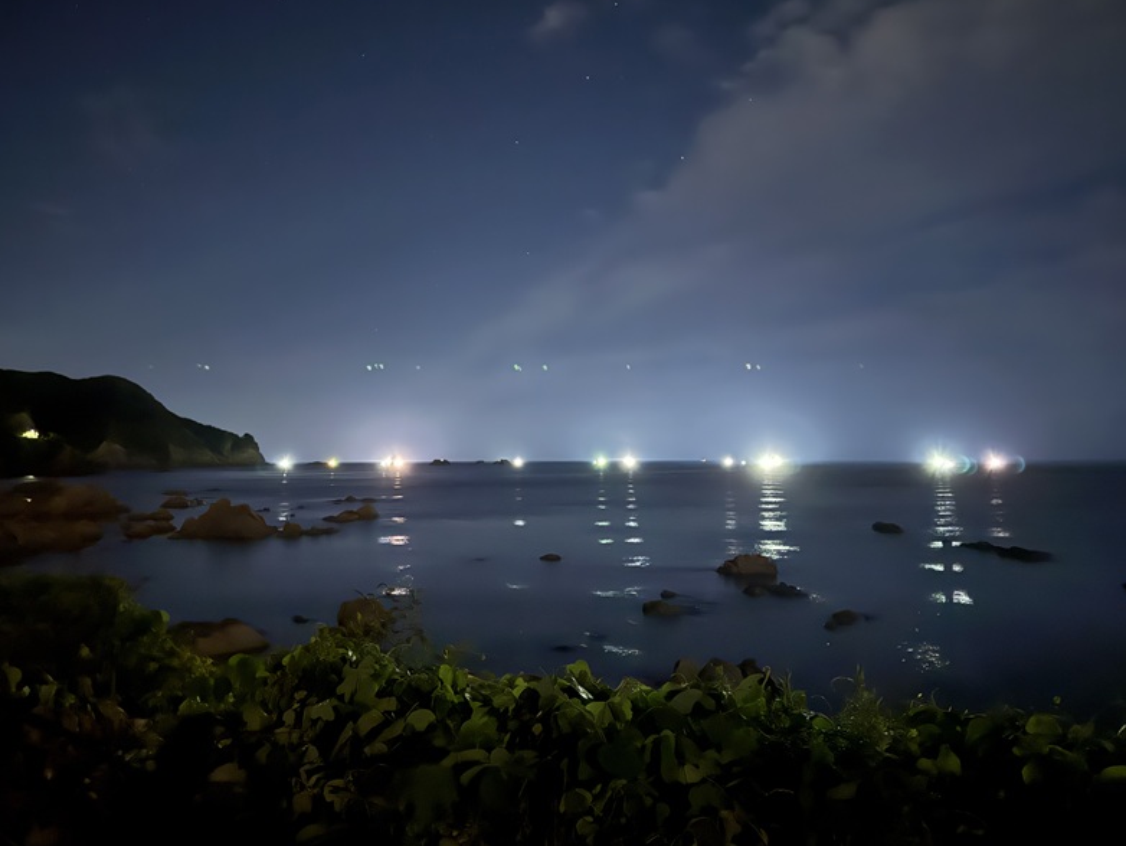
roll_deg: -0.1
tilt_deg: +3.1
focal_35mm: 25
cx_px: 575
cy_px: 410
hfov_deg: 69.4
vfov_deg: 54.9
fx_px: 813
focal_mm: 6.76
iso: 8000
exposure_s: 1/2
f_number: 1.78
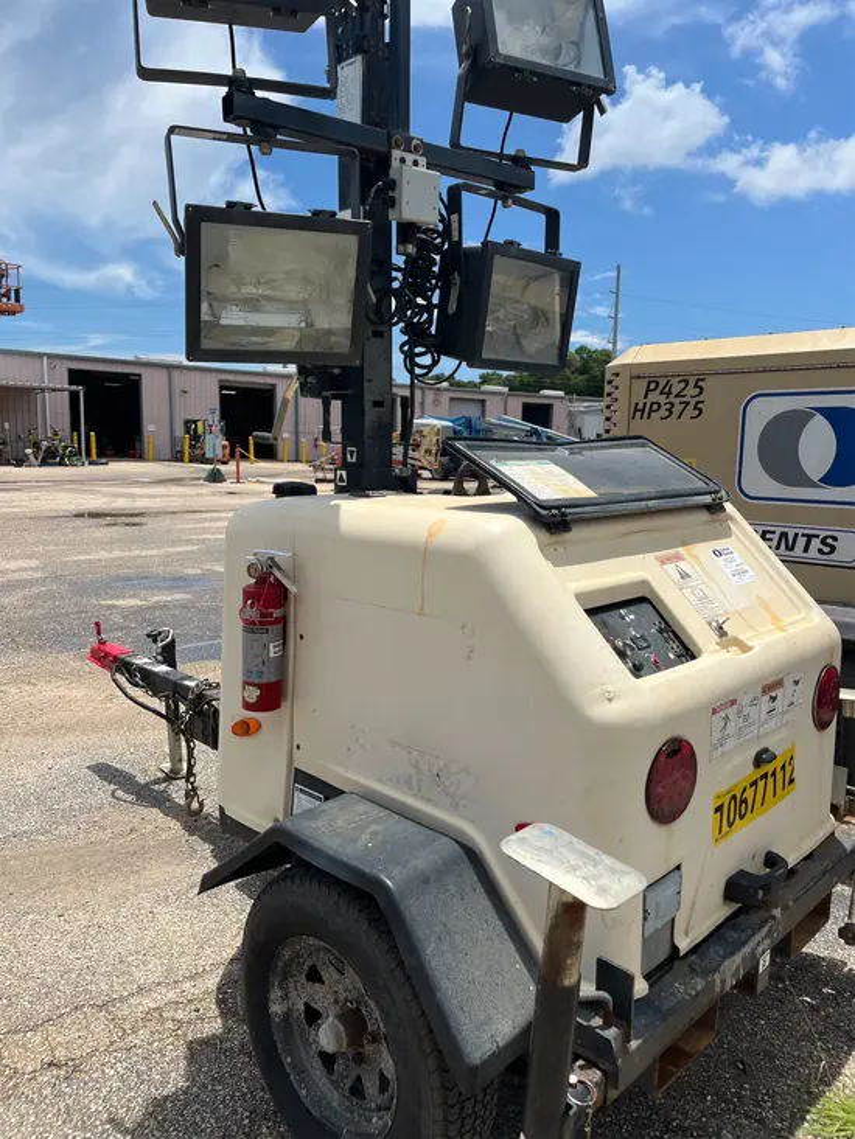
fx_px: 856
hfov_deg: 53.1
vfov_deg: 67.3
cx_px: 428
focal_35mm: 26
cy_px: 570
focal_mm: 5.1
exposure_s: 1/4310
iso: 50
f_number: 1.6
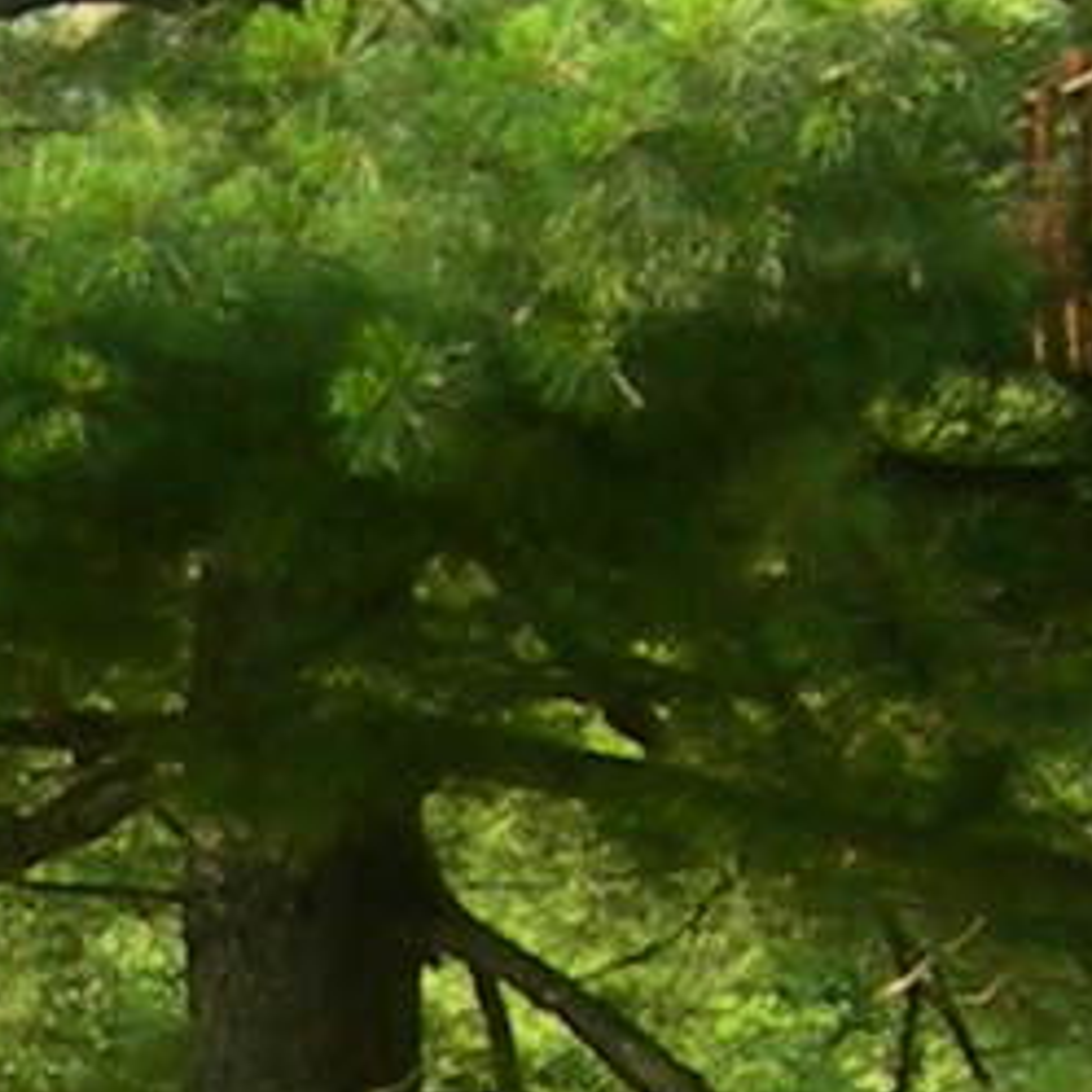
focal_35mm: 350
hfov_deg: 4.9
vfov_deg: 5.0
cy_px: 1658
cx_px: -1671
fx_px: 12492
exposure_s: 1/112
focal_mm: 7.8
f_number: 2.8
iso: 50
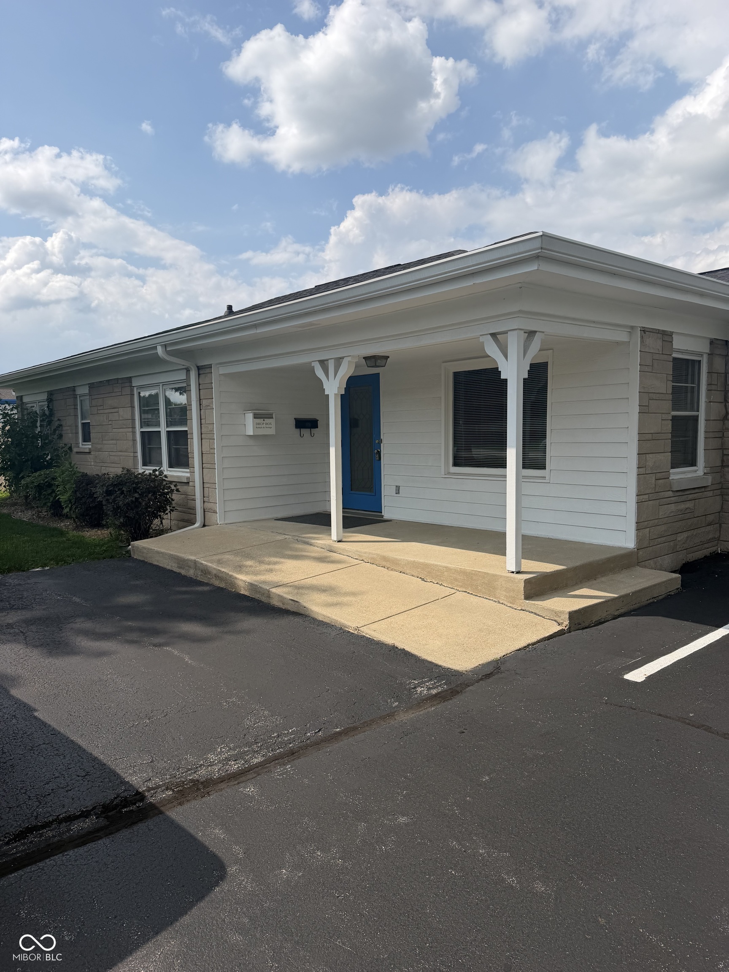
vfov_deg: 71.6
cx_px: 364
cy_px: 486
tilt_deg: -3.1
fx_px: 674
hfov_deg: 56.8
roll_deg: -0.2
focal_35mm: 24
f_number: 1.78
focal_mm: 6.76
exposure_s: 1/6711
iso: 80
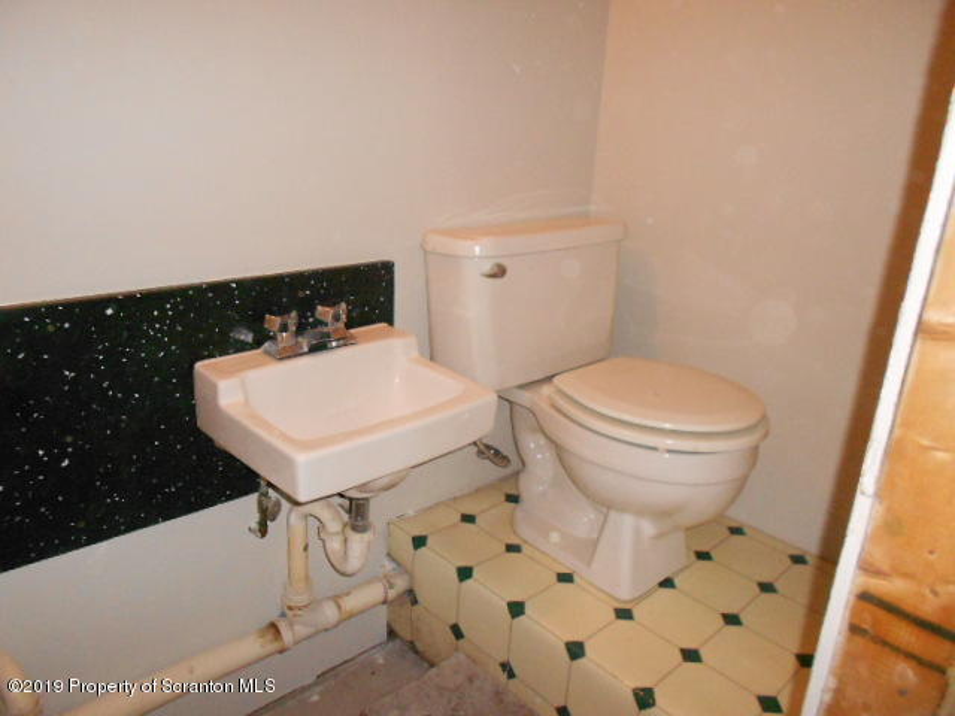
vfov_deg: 53.1
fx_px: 717
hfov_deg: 67.3
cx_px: 478
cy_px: 358
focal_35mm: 26
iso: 500
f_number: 8
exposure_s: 1/25
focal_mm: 4.6
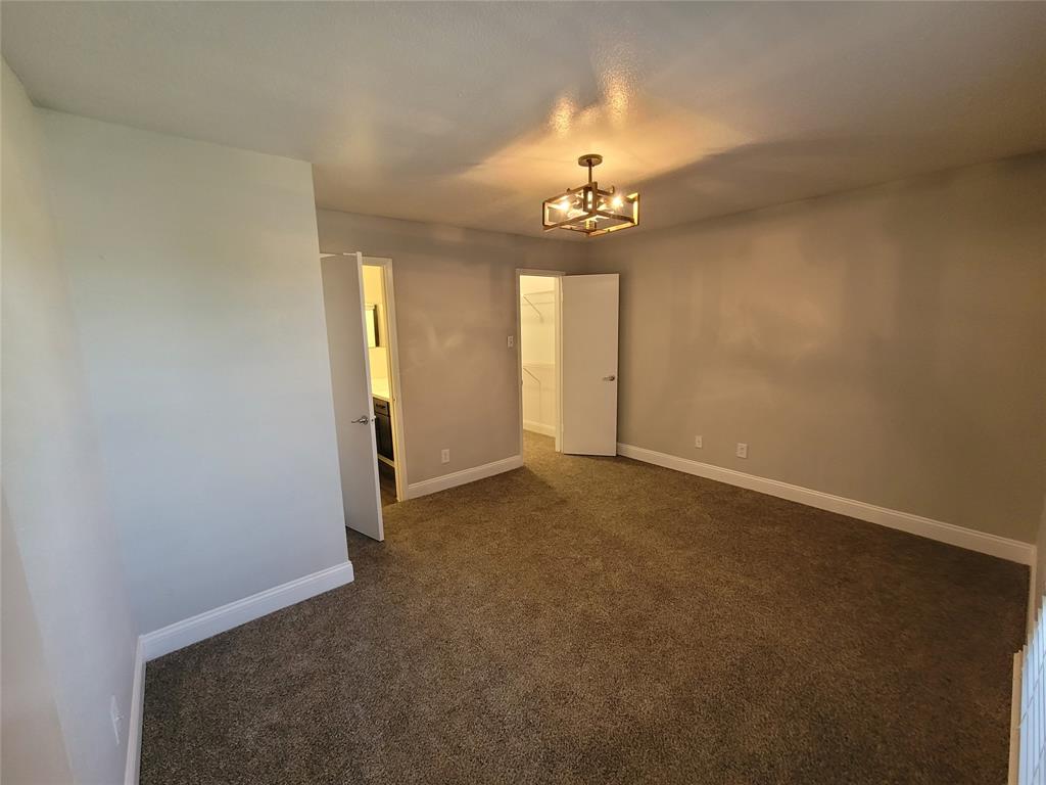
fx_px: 393
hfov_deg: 106.2
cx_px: 523
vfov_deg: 89.9
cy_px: 392
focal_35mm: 13
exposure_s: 1/40
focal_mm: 2.2
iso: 320
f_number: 2.2
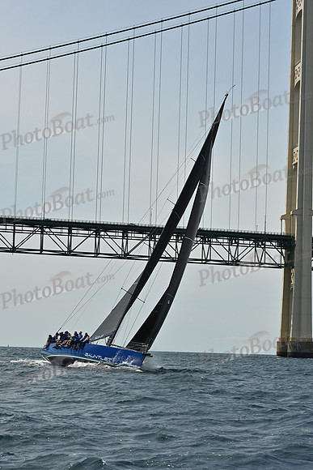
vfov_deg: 20.8
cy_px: 235
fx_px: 1277
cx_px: 156
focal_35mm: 98
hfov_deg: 14.0
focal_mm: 98
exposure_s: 1/1250
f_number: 10
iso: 320
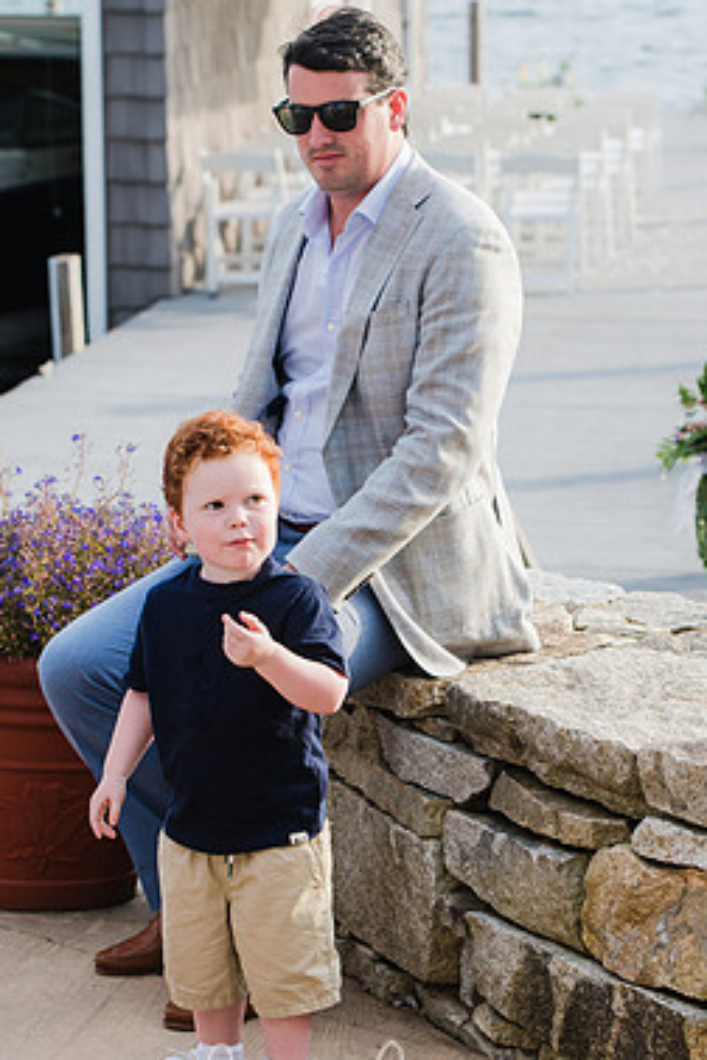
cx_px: 331
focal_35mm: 125
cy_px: 505
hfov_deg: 11.0
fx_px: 3682
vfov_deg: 16.4
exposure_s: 1/320
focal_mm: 70
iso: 200
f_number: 4.5
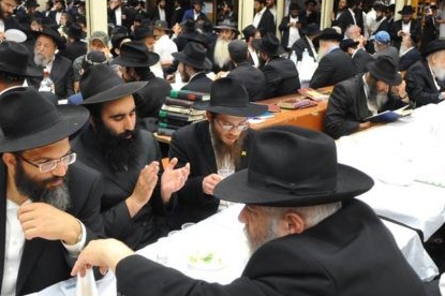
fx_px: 457
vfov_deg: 35.9
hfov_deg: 51.9
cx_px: 205
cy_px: 139
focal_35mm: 37
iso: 1250
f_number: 4
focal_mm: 20
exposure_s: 1/100
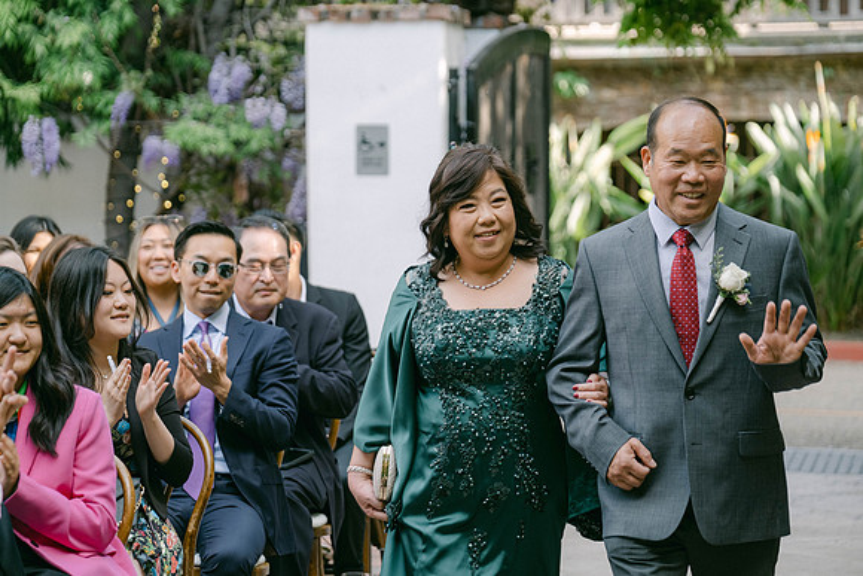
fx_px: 3299
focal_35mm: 138
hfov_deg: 14.9
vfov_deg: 10.0
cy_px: 285
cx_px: 437
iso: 320
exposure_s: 1/220
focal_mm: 90.6
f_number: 2.8
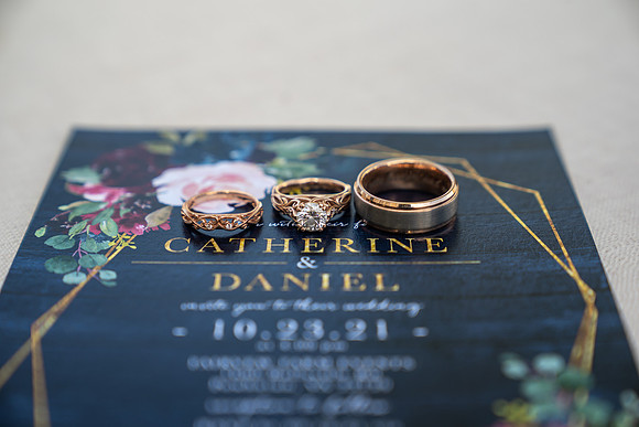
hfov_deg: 28.8
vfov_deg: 19.5
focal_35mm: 70
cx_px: 320
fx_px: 1243
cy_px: 214
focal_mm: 70
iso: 100
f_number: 4
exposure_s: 1/200
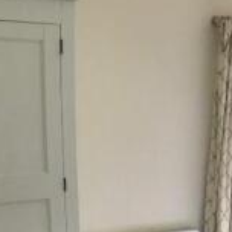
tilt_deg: -14.3
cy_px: 227
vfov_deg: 17.9
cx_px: 266
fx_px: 720
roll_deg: -3.4
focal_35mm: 95
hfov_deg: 17.6
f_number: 1.8
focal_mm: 3.99
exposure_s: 1/17
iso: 40
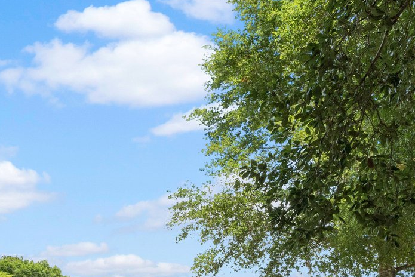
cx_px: -53
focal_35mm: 53
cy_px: 336
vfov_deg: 23.3
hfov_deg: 32.5
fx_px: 611
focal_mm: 12
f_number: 8
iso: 320
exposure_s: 1/160
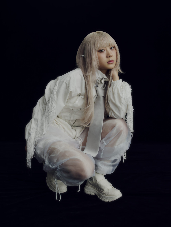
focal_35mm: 36
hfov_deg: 39.7
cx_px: 86
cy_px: 114
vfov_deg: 51.4
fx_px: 237
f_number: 11
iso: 800
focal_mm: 45
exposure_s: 1/125
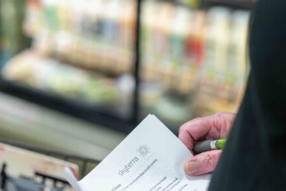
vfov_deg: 11.1
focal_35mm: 123
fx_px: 977
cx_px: 60
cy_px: 152
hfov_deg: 16.5
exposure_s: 1/125
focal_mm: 70
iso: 500
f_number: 2.8
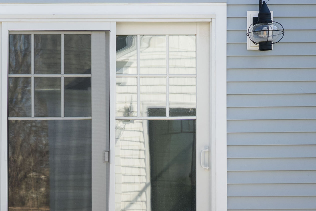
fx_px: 895
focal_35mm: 102
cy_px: 206
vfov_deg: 13.3
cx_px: 116
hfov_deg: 20.0
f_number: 8
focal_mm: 28
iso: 320
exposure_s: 1/160
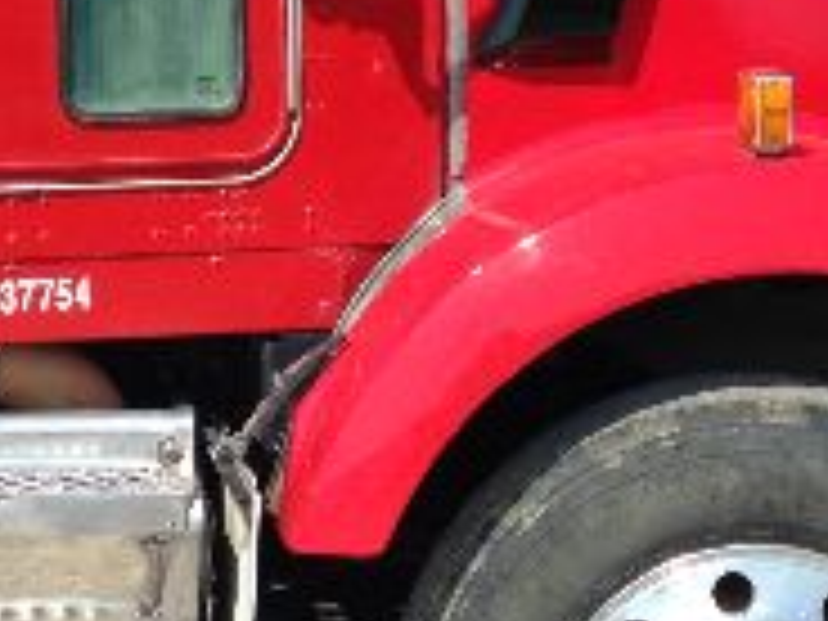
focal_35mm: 115
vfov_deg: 12.8
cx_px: 266
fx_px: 2751
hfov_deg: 17.1
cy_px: 72
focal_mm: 4.12
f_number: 2.4
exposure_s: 1/1130
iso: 50
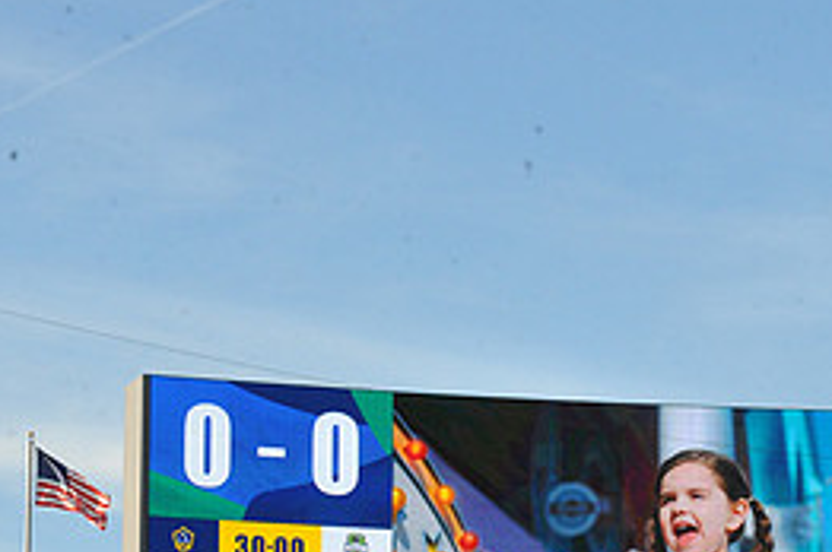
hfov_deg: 11.6
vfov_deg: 7.7
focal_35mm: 177
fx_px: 4086
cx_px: 607
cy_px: 571
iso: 1600
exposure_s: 1/1000
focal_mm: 80
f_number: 16
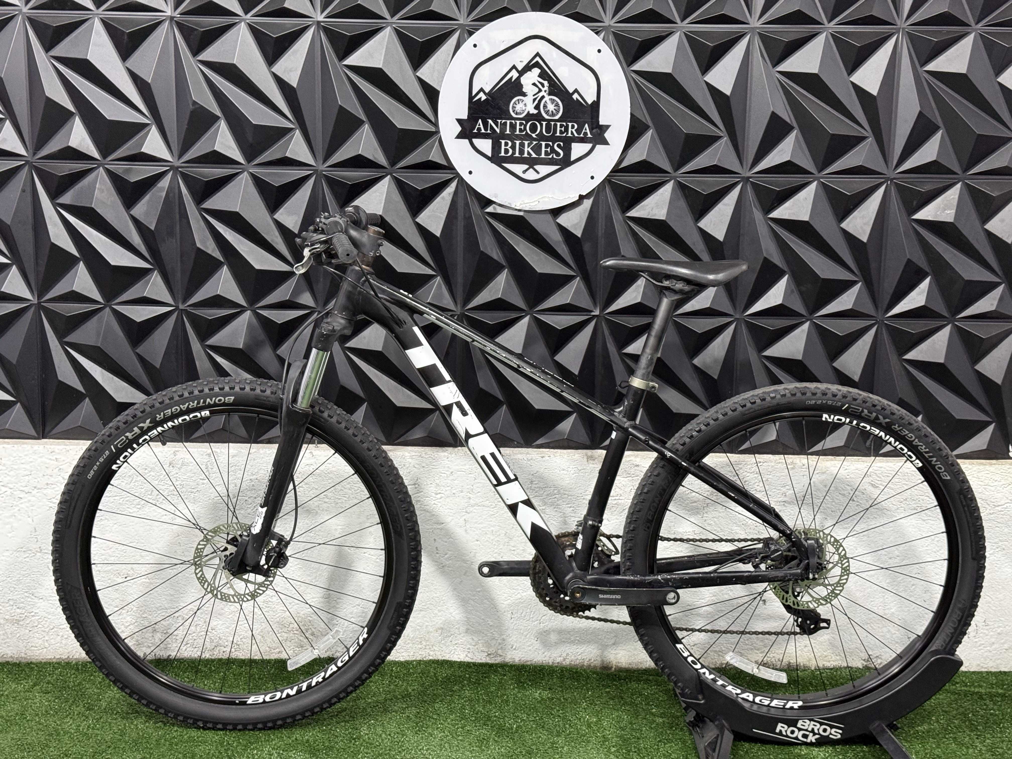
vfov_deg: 30.3
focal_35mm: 48
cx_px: 506
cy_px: 380
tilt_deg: -9.7
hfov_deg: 39.7
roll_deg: -1.2
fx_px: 1403
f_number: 1.78
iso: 200
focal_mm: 6.76
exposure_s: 1/60
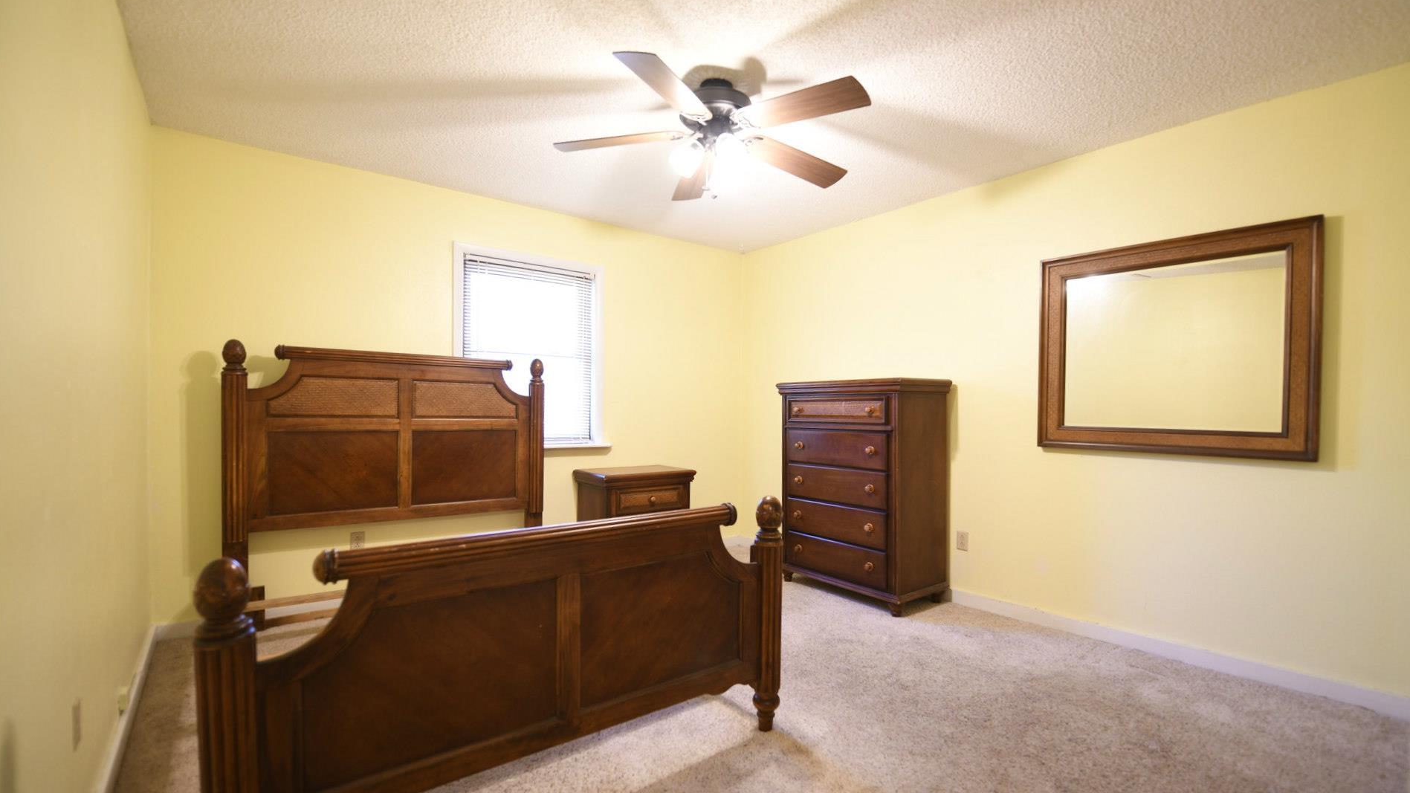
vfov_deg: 70.5
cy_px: 417
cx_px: 716
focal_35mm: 15
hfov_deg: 103.0
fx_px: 561
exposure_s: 1/15
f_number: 2.8
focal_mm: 14
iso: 320
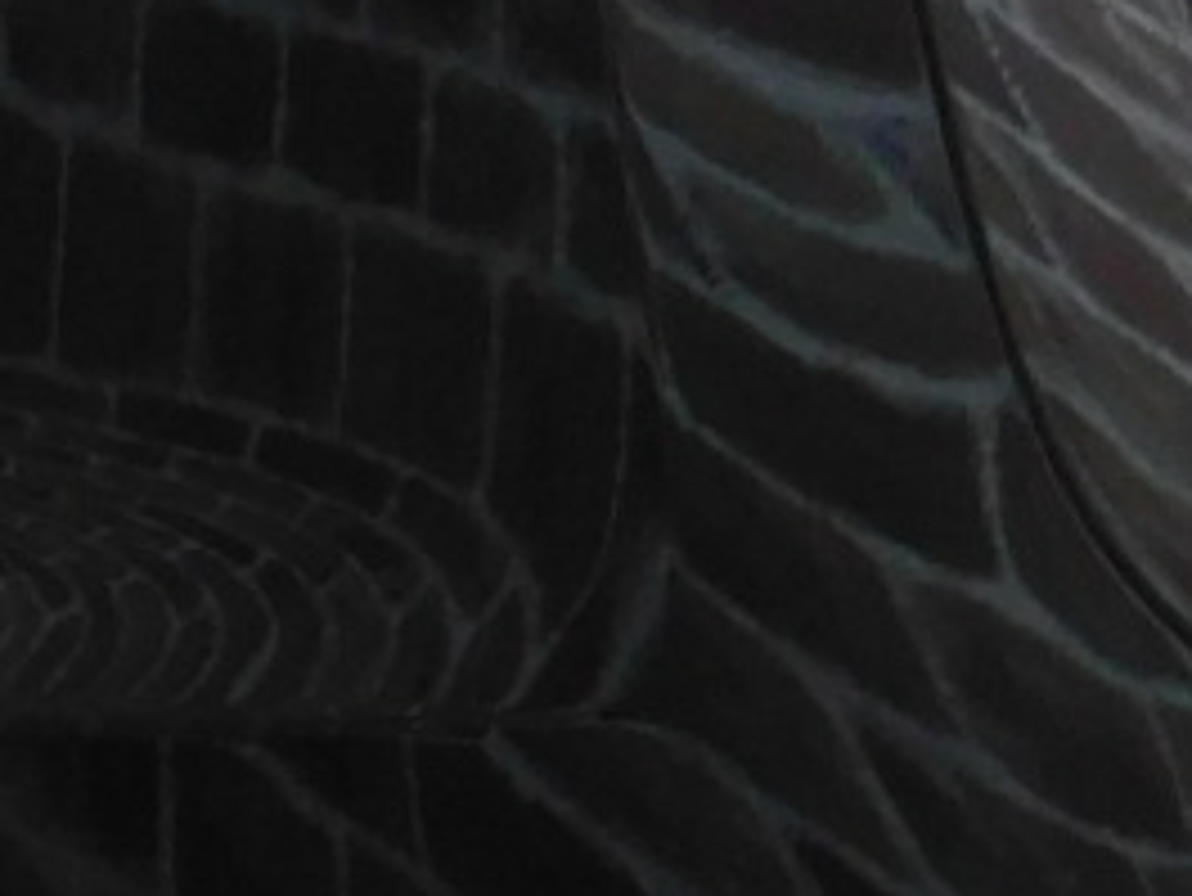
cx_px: -1084
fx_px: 4789
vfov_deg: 10.7
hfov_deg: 12.7
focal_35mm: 139
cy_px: 554
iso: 280
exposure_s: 1/30
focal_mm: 4
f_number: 3
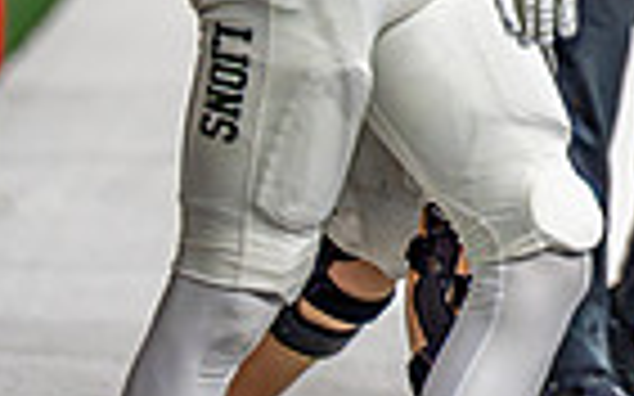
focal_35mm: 810
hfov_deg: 2.6
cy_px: -256
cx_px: 1082
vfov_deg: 1.6
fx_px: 13990
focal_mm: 158
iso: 4000
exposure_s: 1/1600
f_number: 2.8
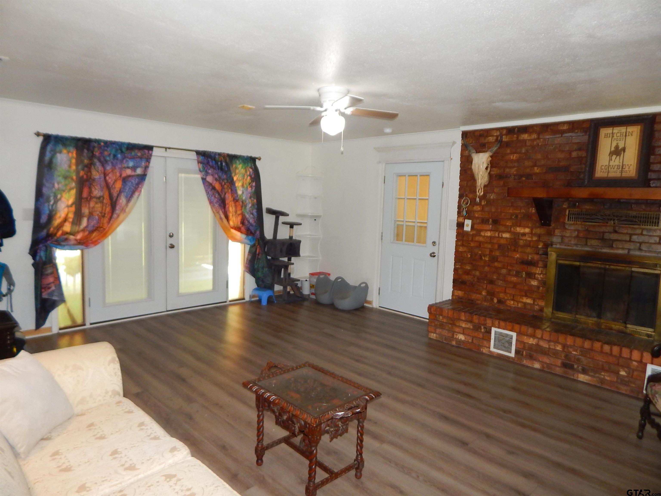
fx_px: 420
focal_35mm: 22
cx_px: 330
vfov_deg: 61.1
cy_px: 248
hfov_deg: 76.4
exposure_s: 1/30
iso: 200
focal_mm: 4
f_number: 3
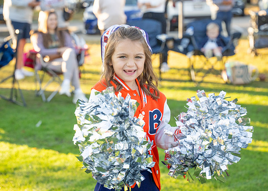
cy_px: 70
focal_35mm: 77
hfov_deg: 25.8
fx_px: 585
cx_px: 136
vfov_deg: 18.5
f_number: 2.8
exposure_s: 1/1600
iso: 400
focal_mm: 55.8
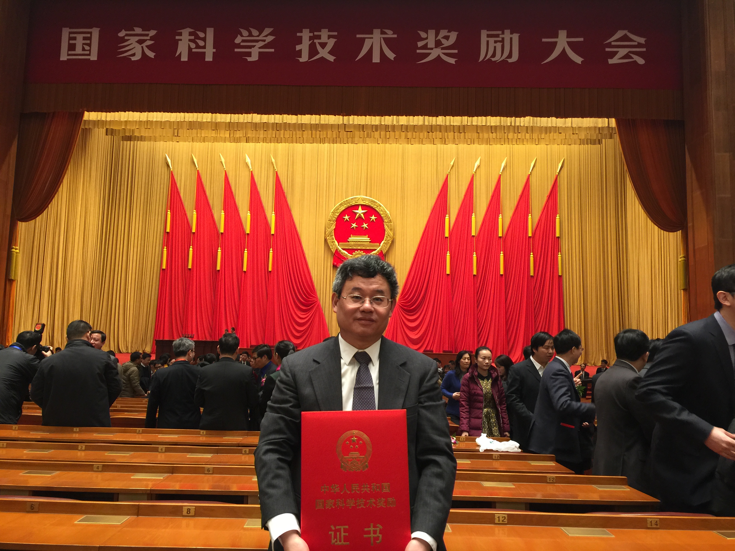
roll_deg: -0.7
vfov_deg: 48.2
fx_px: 616
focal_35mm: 29
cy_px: 276
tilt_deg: +5.4
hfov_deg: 61.7
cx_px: 368
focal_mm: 4.15
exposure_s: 1/15
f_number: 2.2
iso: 50
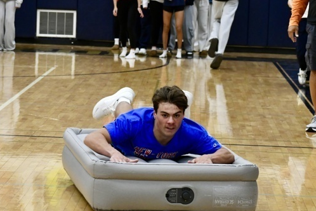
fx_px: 1791
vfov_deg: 6.7
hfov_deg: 10.1
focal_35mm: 204
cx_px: 148
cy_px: 127
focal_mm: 85
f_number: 7.1
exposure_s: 1/200
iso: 3200
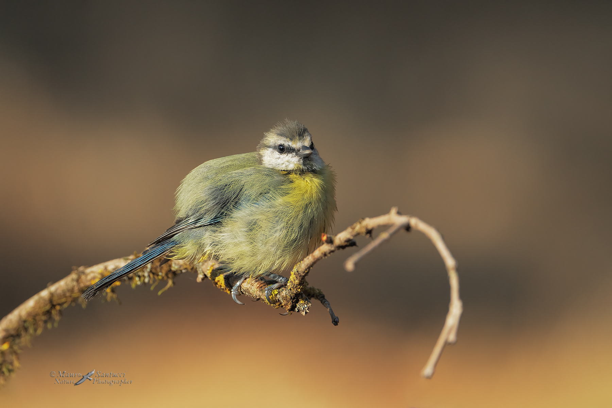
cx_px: 306
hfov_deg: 2.3
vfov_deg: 1.5
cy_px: 204
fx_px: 15299
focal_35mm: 900
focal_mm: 600
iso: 2000
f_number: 8
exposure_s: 1/2000
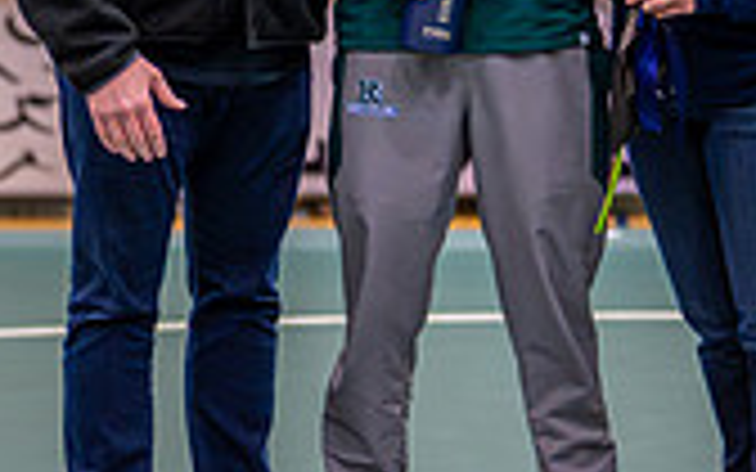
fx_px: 4347
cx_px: 473
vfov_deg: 6.2
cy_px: 9
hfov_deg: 9.9
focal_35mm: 211
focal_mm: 50
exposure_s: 1/800
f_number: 1.2
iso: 800
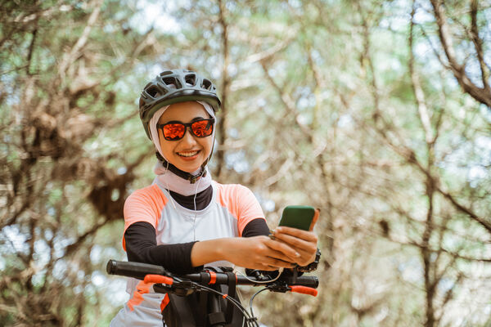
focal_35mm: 68
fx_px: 927
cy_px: 164
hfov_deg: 29.7
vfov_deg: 20.0
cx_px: 246
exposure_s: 1/125
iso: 320
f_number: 2.8
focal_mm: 68
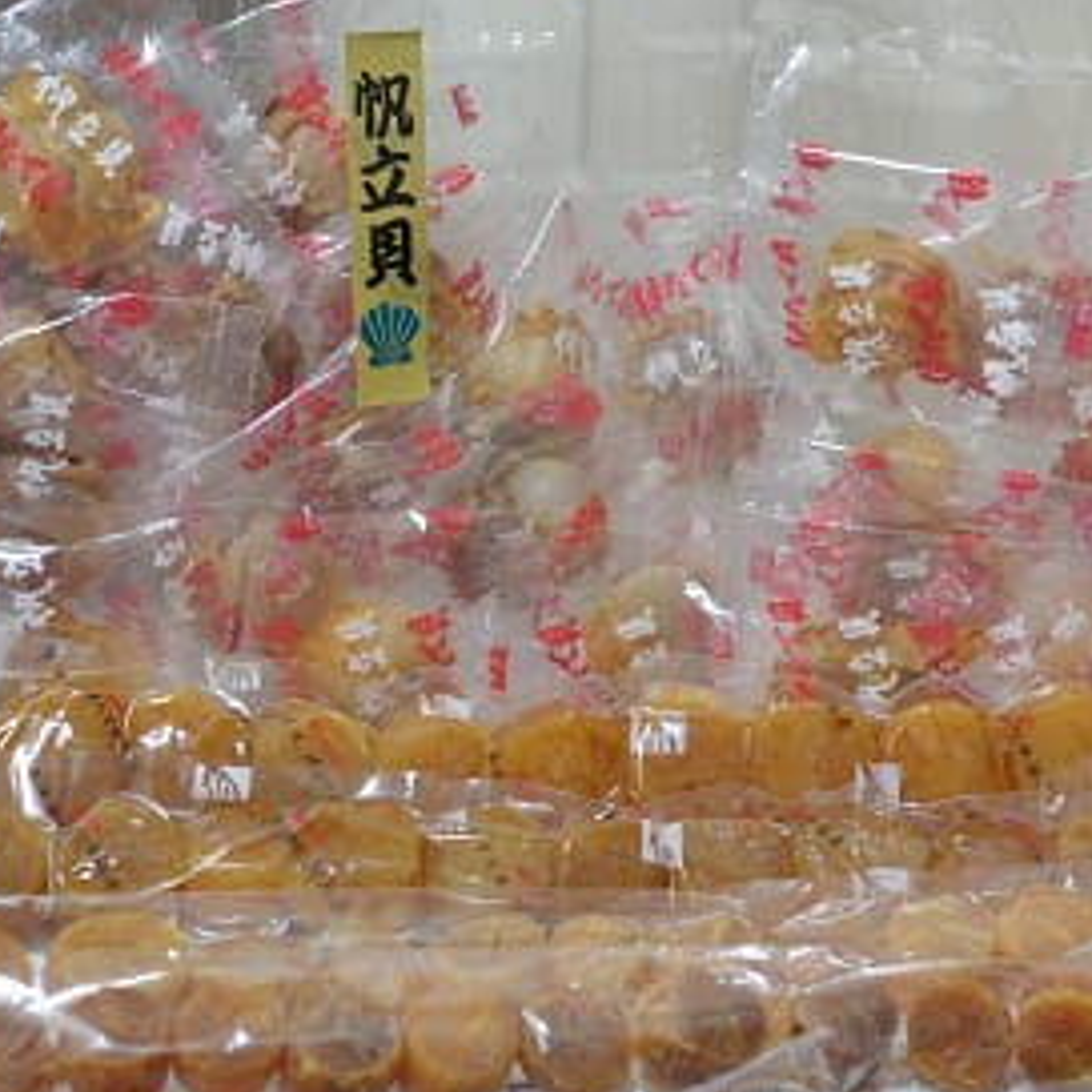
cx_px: 833
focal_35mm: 104
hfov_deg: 16.6
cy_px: 349
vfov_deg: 16.7
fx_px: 3711
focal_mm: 35
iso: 1000
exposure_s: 1/20
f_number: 4.5
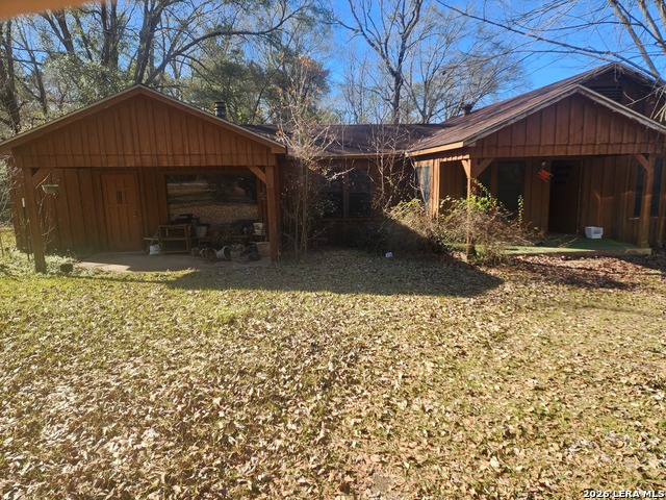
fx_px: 443
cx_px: 333
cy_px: 250
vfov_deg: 58.9
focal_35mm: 23
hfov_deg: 73.9
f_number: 1.8
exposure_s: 1/299
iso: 12
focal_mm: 6.4
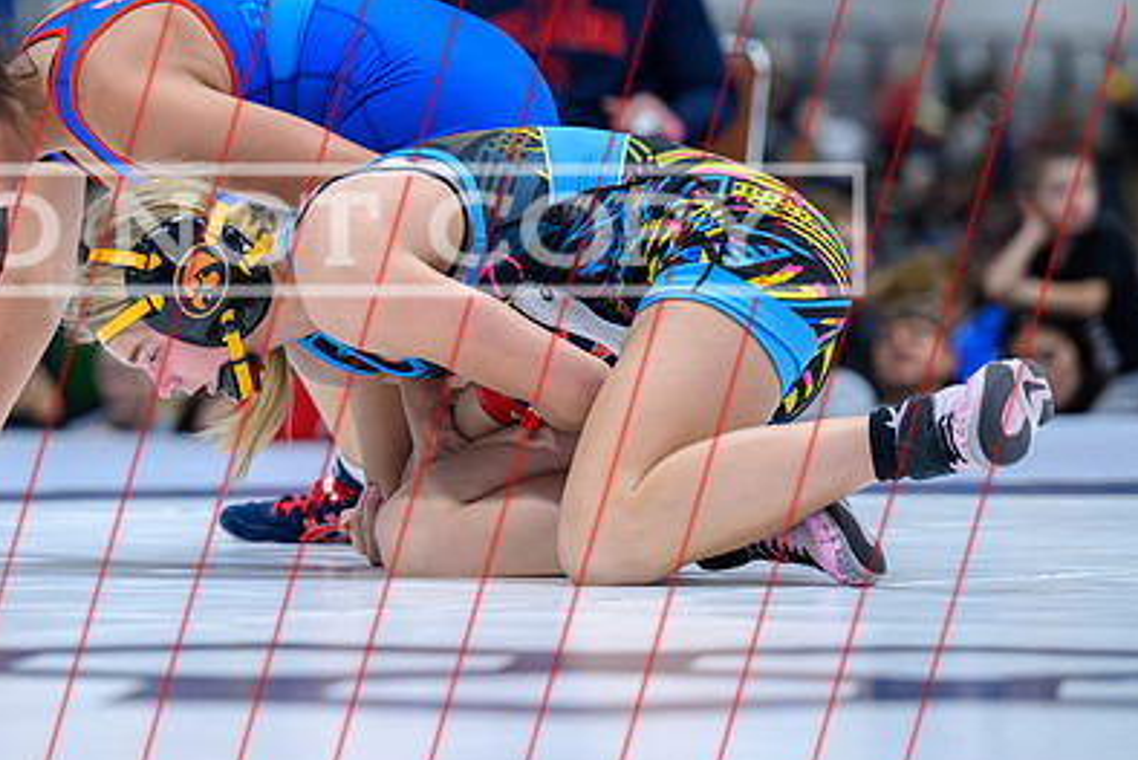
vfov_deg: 5.6
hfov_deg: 8.4
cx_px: 262
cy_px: 345
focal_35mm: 245
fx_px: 7747
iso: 7200
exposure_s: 1/800
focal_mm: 120
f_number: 2.8
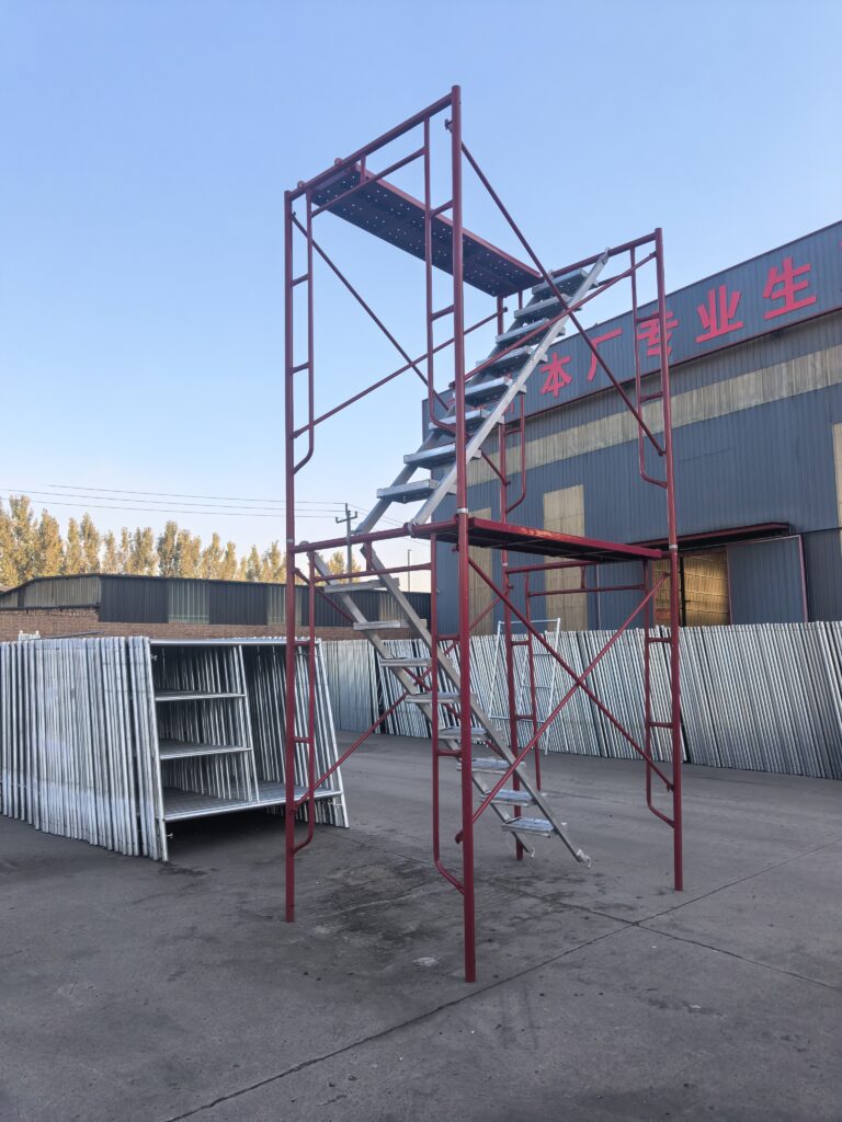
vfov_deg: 71.6
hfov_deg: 56.8
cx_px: 421
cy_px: 561
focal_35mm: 24
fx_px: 778
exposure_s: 1/2597
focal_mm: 6.98
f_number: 2
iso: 200
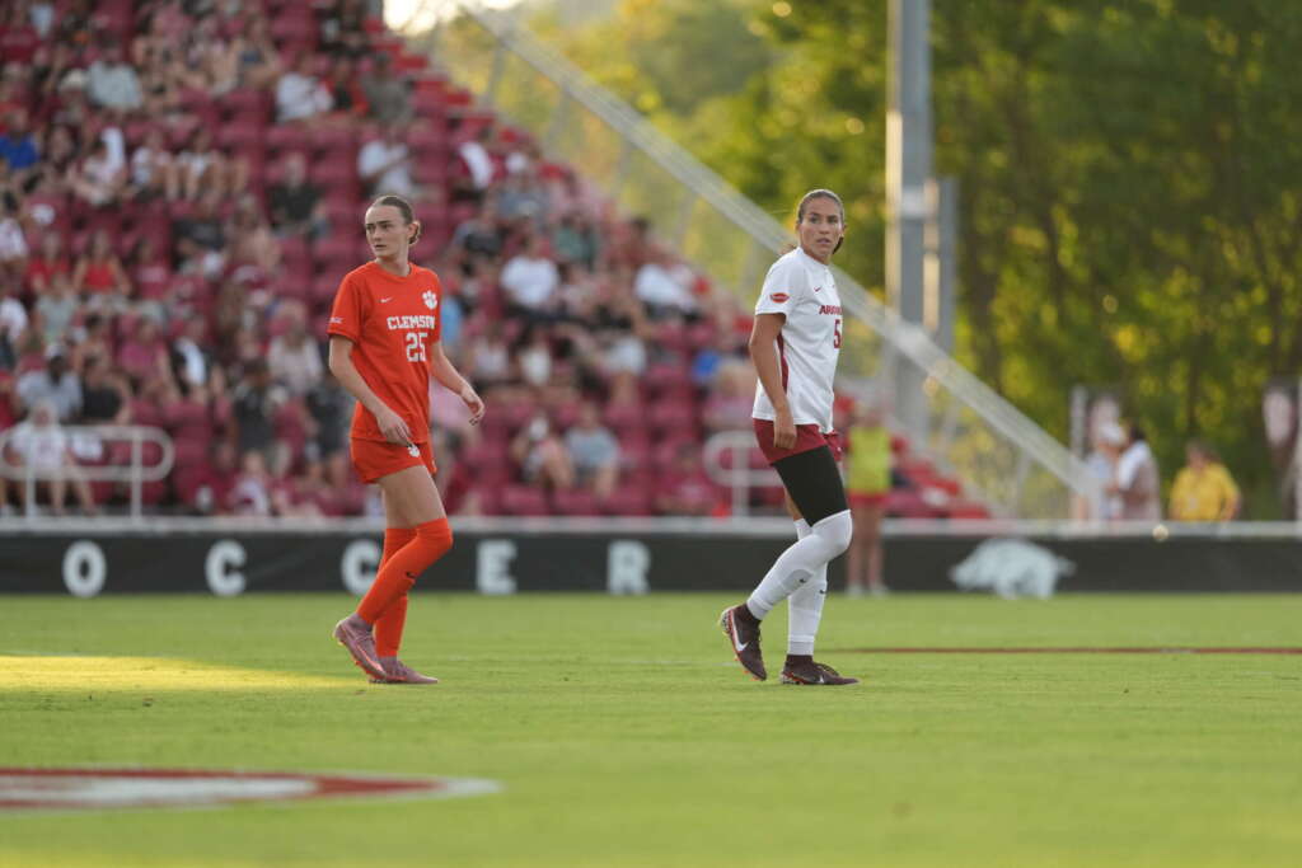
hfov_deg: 6.9
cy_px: 434
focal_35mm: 300
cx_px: 651
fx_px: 10851
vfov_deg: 4.6
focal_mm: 300
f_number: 2.8
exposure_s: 1/2500
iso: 800
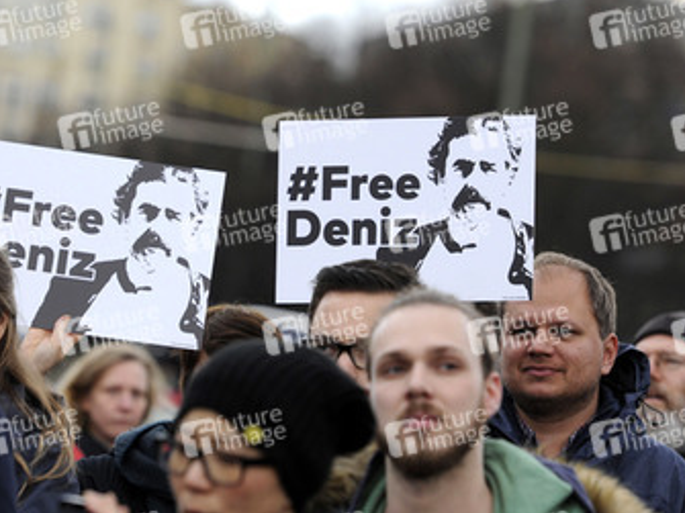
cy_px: 280
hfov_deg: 9.3
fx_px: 4213
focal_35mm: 213
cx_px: 260
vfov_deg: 7.0
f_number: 3.5
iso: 1000
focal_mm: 165
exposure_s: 1/800
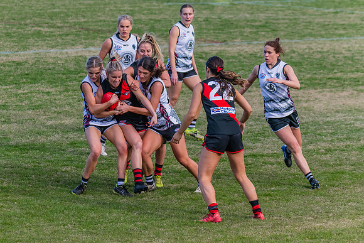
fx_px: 2921
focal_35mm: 289
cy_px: 116
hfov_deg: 7.1
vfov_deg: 4.8
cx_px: 139
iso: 800
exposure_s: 1/1250
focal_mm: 210
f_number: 5.6
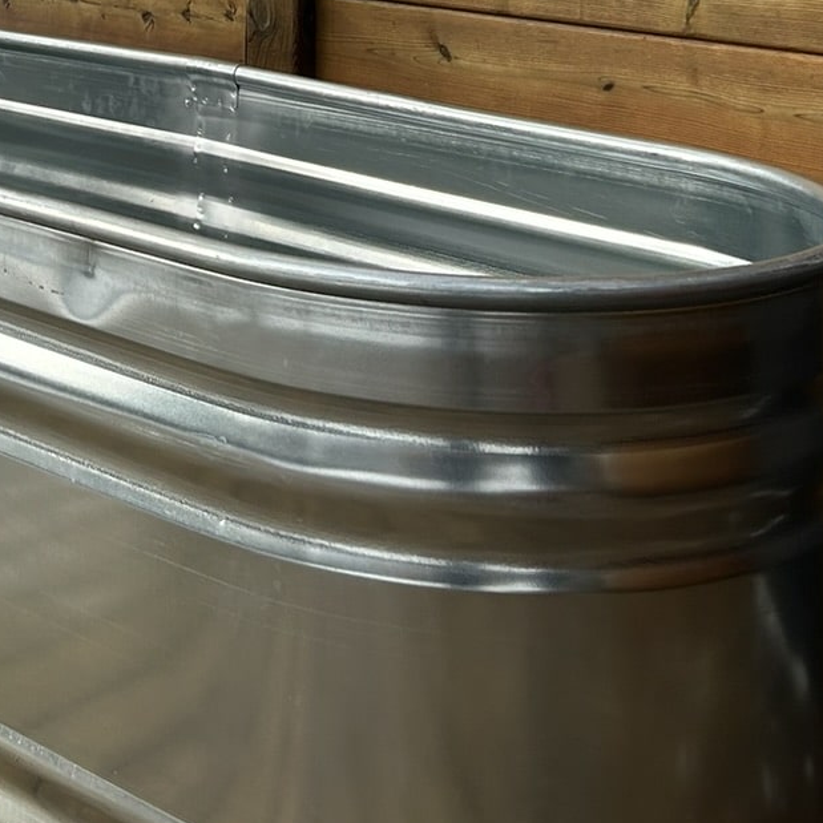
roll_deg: -1.5
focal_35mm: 76
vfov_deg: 21.1
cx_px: 27
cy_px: -181
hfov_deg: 22.0
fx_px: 2044
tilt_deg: -1.7
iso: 50
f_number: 1.5
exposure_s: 1/2404
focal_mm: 5.7
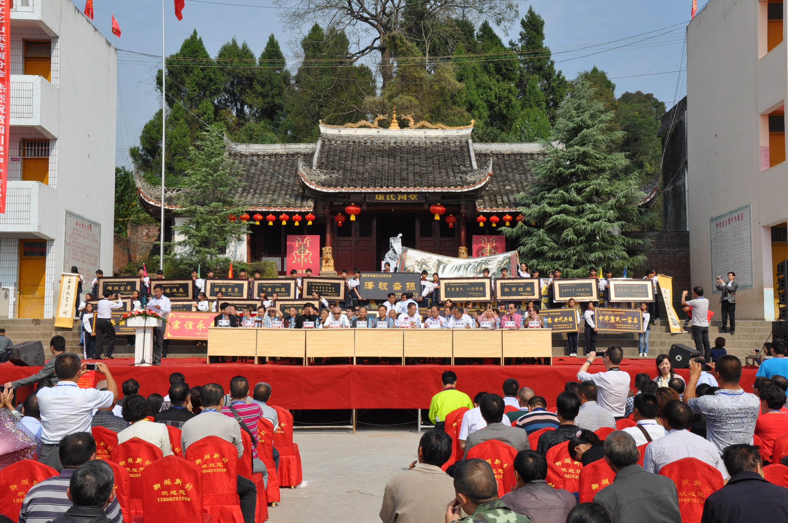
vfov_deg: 29.8
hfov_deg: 43.7
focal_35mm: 45
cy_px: 262
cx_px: 394
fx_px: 984
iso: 200
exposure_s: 1/200
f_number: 14
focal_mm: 30
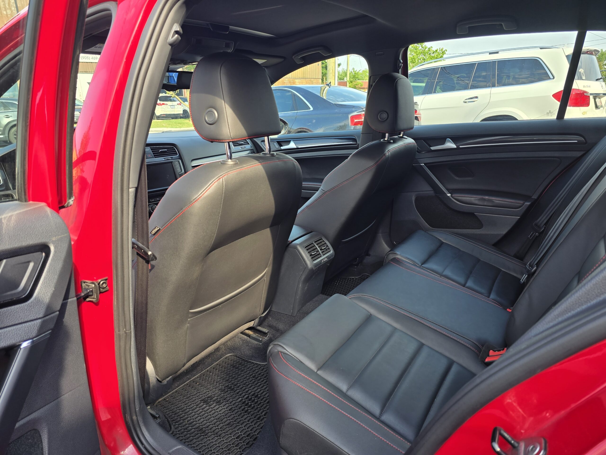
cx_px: 303
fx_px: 403
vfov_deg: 58.9
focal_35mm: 23
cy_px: 228
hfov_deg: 73.9
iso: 20
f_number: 1.7
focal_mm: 6.3
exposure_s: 1/180
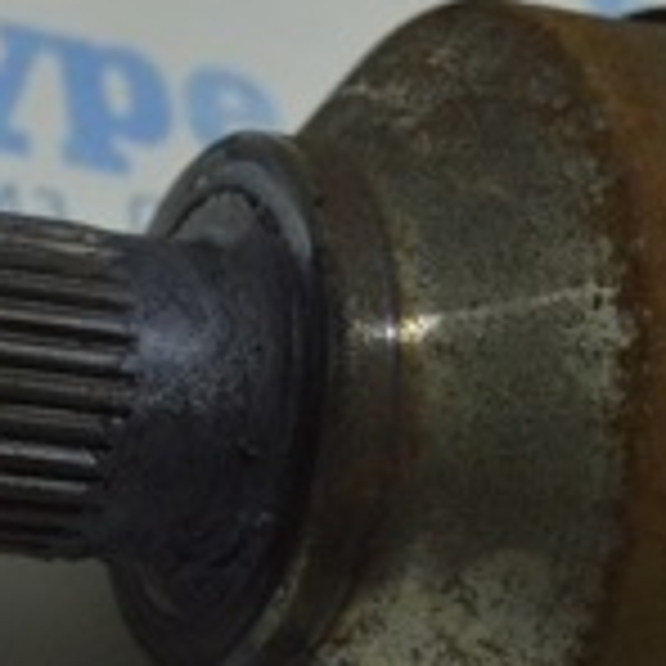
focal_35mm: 138
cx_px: -63
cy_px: 407
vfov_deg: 12.7
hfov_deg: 12.5
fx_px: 3000
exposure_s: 1/160
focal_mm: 25
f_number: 4
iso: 400
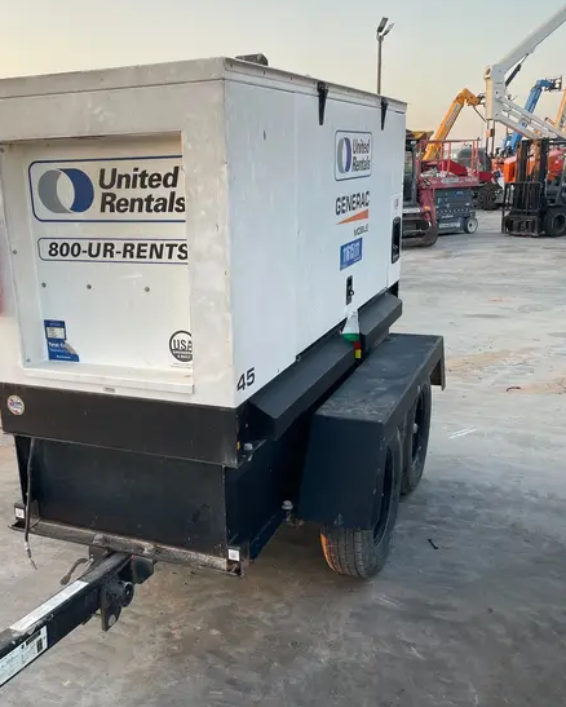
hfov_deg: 43.1
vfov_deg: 52.7
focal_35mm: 34
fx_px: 712
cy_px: 397
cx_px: 218
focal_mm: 4.2
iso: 32
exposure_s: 1/144
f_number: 1.6
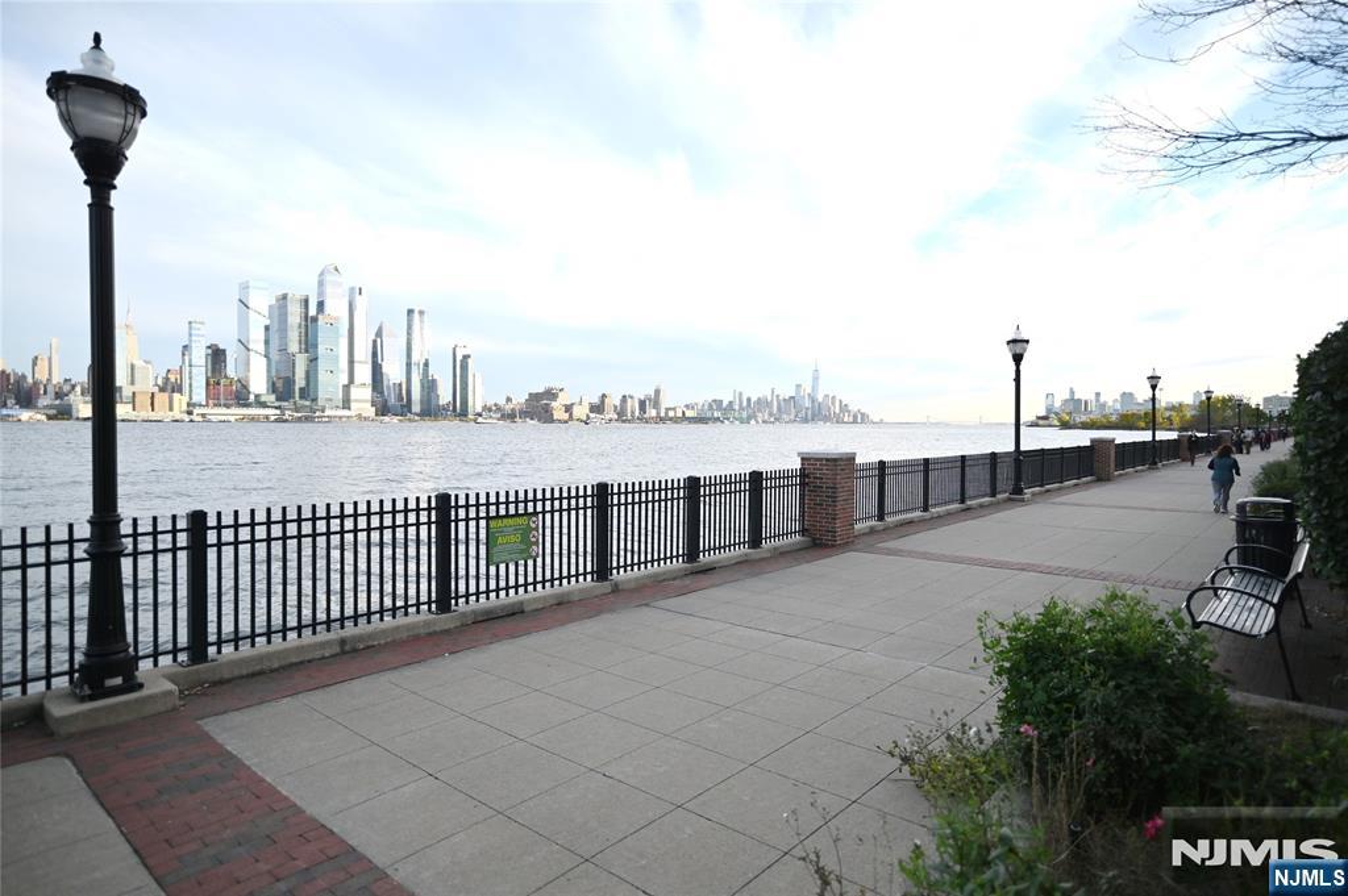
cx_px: 674
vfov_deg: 64.5
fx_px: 711
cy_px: 448
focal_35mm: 19
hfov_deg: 87.0
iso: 100
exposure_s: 1/2000
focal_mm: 13
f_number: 1.6
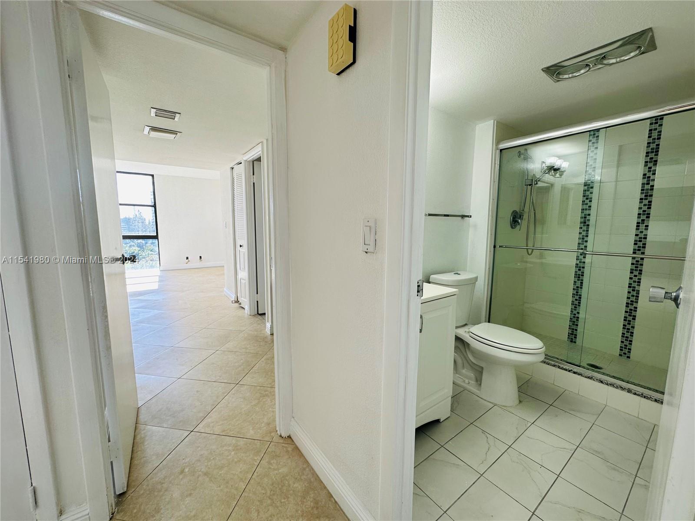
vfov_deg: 85.7
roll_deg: -0.3
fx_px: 281
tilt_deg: -8.2
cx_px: 348
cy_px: 260
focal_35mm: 14
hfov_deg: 102.1
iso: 40
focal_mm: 2.22
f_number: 2.2
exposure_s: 1/121
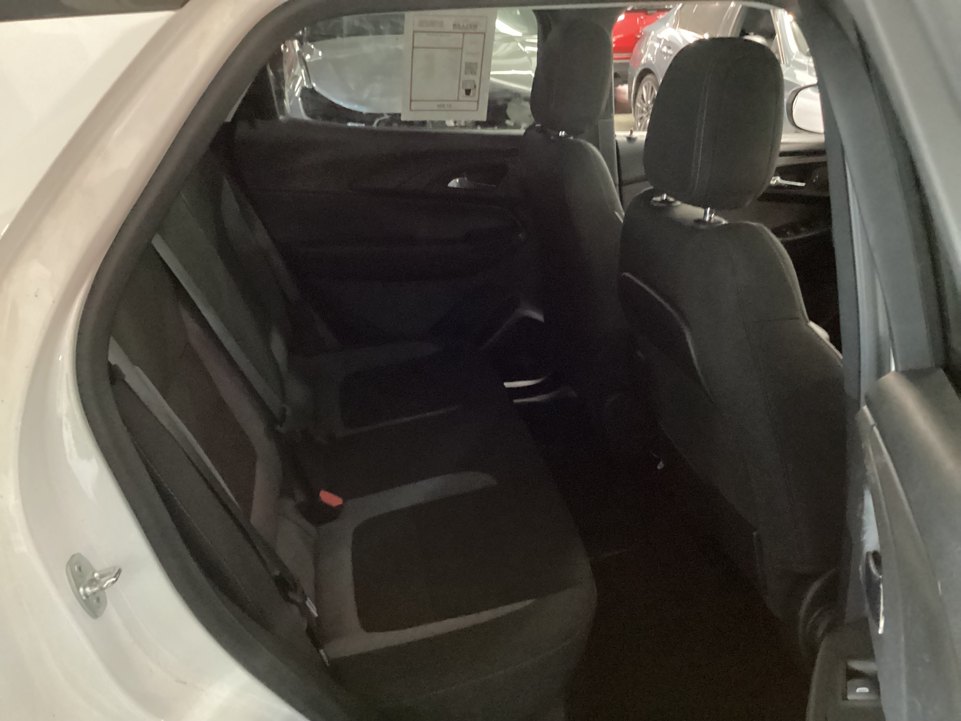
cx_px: 480
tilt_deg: -25.0
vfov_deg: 45.4
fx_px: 861
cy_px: 360
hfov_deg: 58.4
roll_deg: +0.2
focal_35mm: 31
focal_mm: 3.3
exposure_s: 1/15
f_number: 2.4
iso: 800
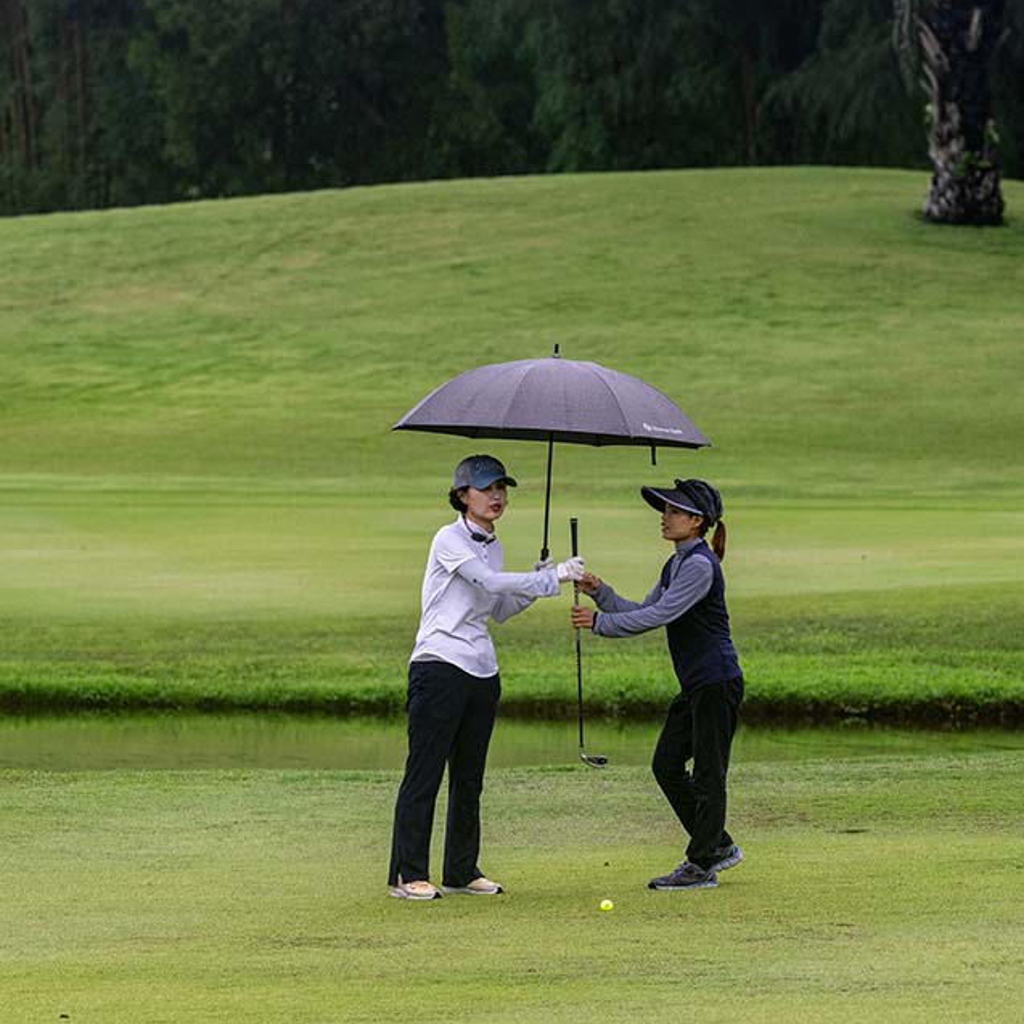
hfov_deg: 6.8
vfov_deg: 6.8
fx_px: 8568
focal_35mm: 256
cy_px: 511
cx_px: 746
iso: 900
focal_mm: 200
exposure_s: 1/800
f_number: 5.6
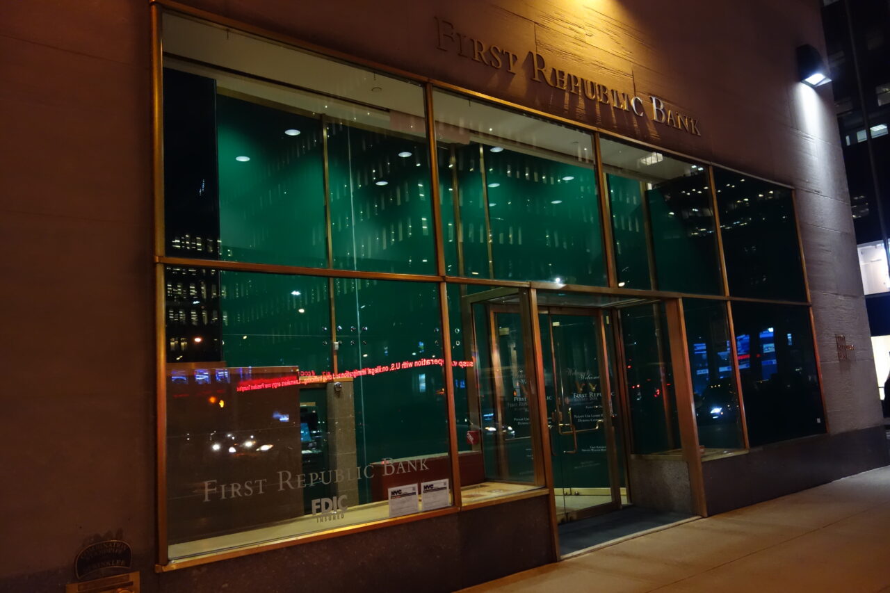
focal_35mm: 28
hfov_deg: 65.5
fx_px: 692
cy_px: 296
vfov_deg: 46.4
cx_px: 445
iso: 3200
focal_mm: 10.4
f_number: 1.8
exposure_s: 1/250
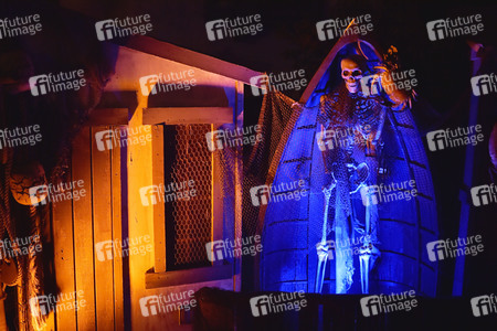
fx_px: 483
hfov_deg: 54.4
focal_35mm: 35
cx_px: 248
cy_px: 166
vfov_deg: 37.9
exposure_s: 1/200
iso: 800
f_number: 3.5
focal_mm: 35
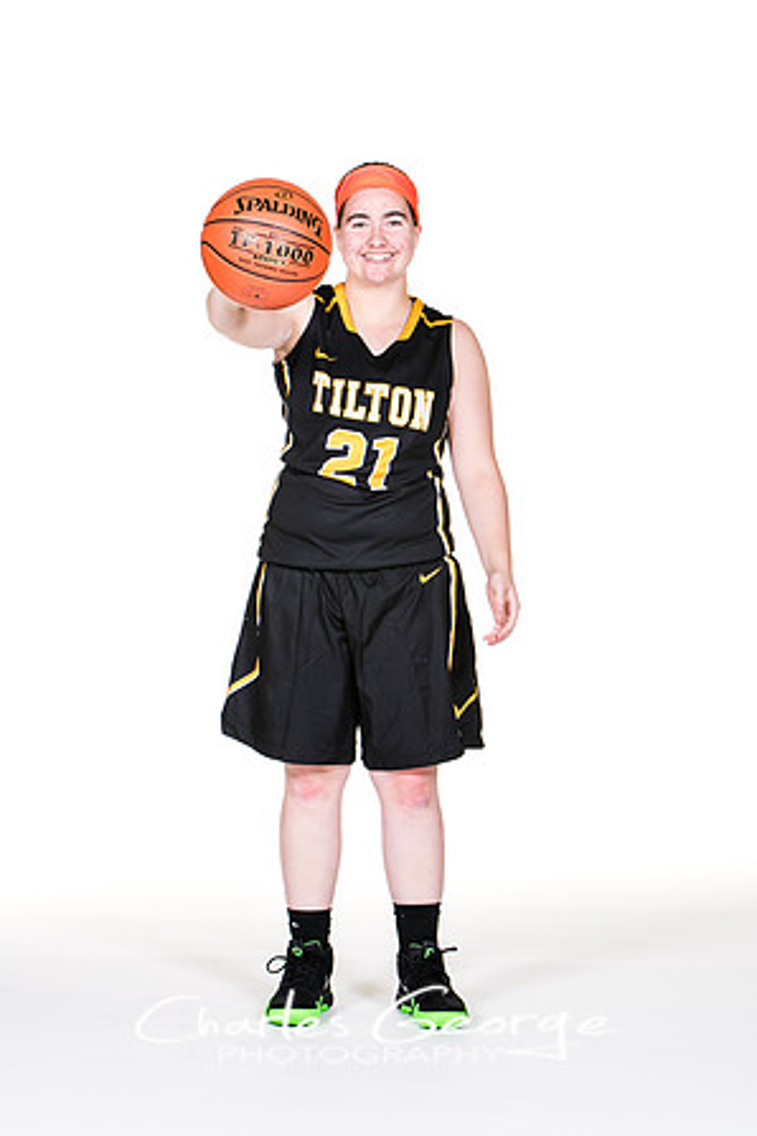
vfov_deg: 15.1
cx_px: 378
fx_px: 4289
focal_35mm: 136
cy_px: 567
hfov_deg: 10.1
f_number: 6.3
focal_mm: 90
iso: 200
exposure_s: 1/160
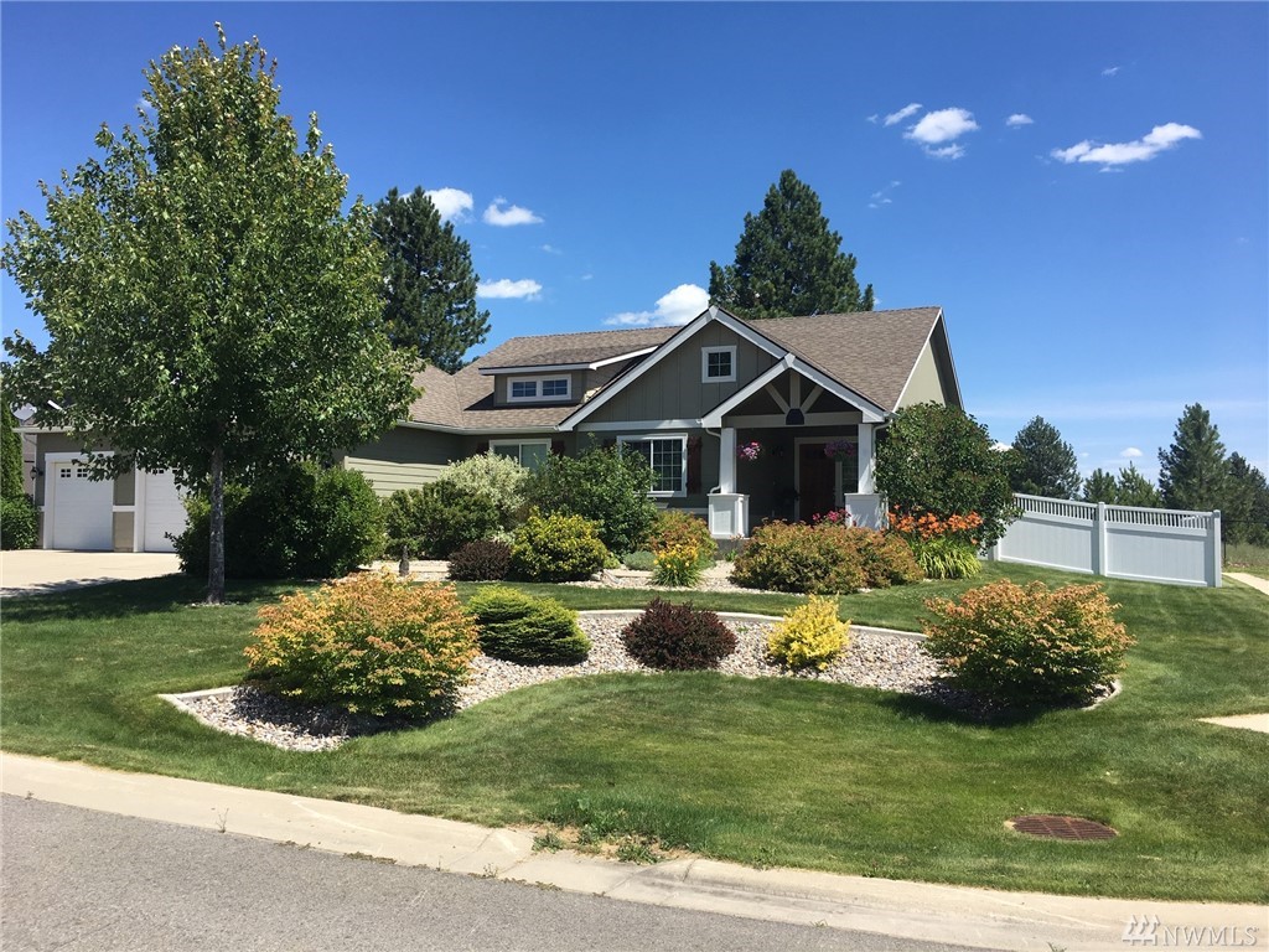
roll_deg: +0.2
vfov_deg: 48.2
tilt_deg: +1.7
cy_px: 476
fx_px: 1063
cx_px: 634
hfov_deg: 61.7
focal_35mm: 29
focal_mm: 4.15
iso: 25
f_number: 2.2
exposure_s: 1/1479
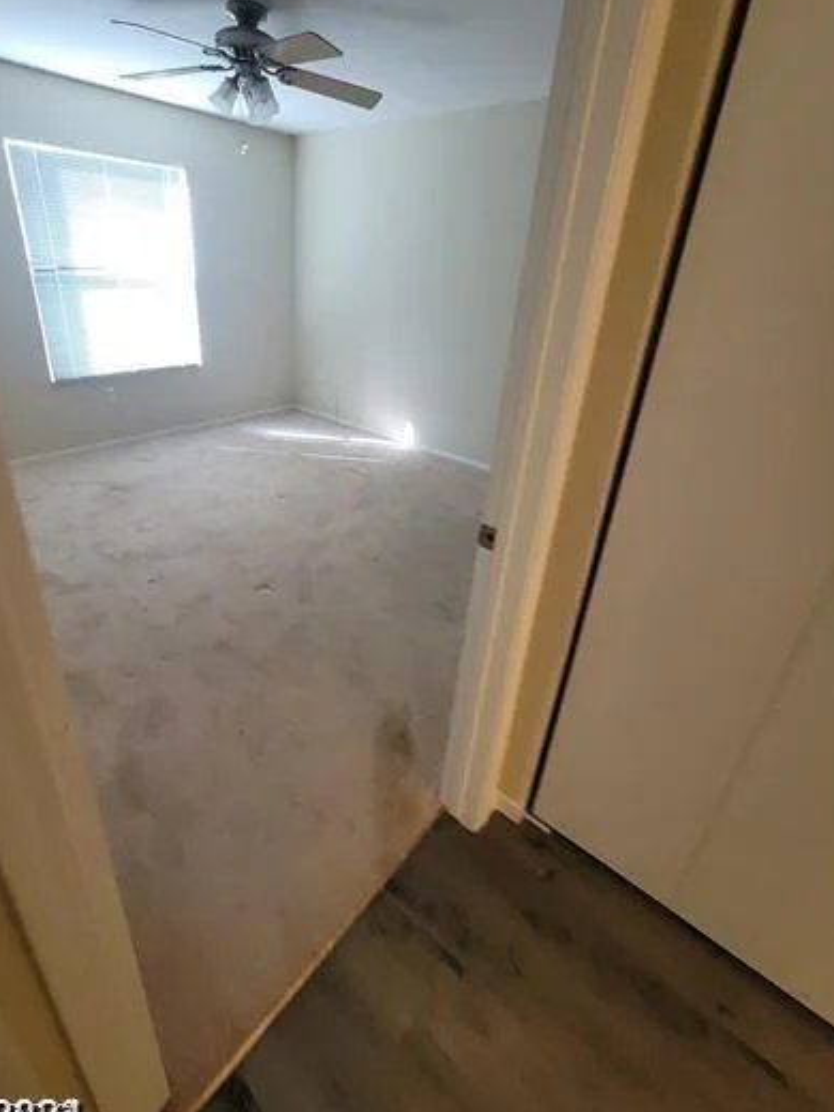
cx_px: 372
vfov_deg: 97.9
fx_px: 482
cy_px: 505
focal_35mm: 15
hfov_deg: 81.5
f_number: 2.2
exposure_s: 1/60
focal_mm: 2.2
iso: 250
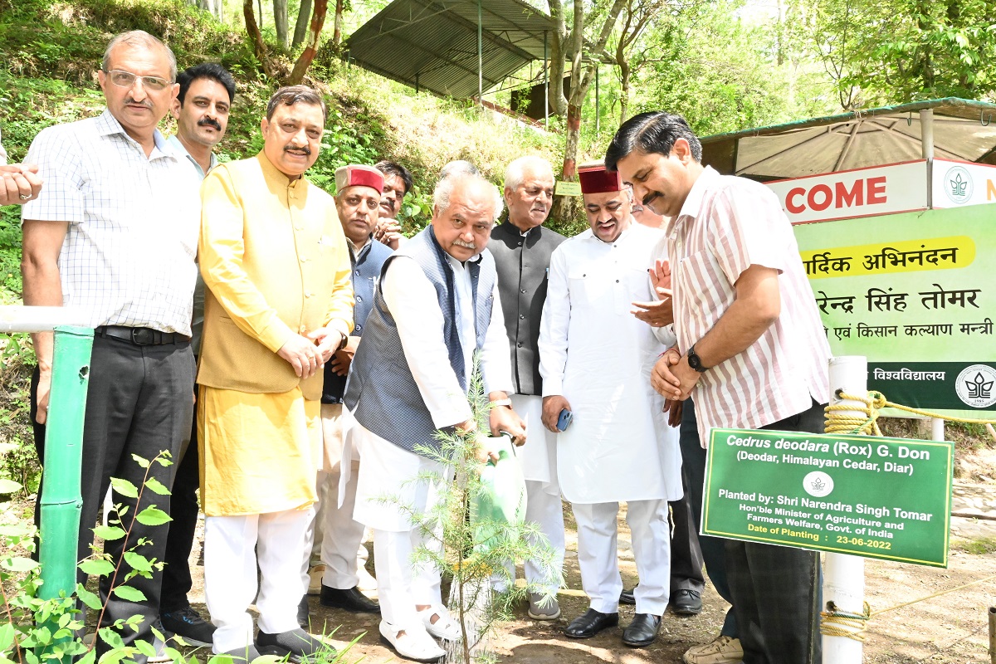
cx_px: 498
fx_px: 816
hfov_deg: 62.8
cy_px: 332
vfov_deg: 44.3
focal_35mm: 30
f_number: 22
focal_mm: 29.5
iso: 8000
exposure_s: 1/200
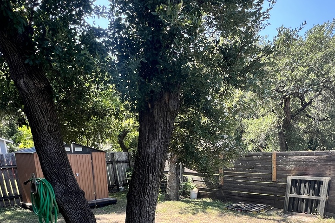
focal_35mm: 27
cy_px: 222
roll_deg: +1.3
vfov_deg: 41.7
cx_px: 198
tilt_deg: -14.3
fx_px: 251
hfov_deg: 66.8
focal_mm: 1.57
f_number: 1.8
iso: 32
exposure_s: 1/243
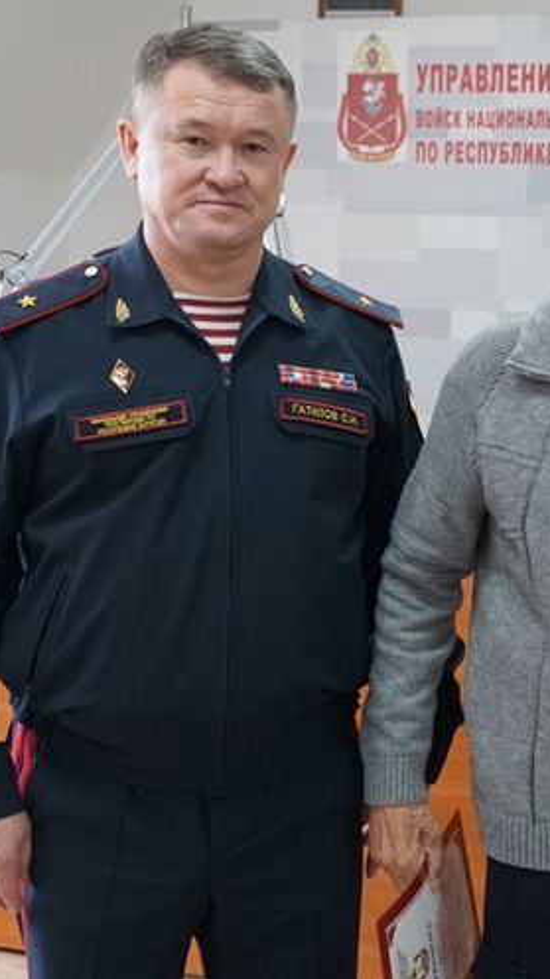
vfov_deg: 30.7
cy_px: 489
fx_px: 1786
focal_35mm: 69
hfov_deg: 17.4
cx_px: 446
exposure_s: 1/160
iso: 1600
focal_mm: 29
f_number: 4.5
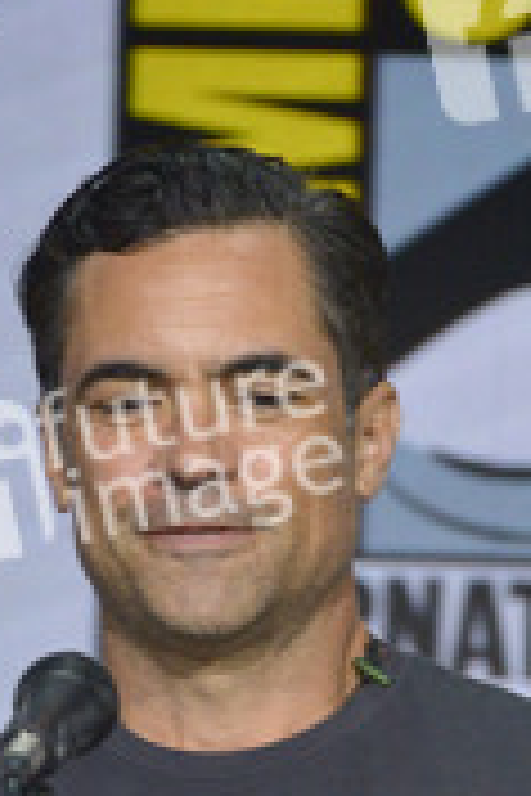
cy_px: 693
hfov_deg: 1.2
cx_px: 245
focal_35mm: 1129
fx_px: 24977
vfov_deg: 1.8
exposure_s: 1/250
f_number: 6.3
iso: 1600
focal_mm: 500
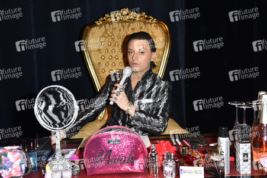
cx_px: 134
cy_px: 89
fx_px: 252
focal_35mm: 34
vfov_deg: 38.8
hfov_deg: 55.8
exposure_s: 1/160
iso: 400
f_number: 5
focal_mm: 34
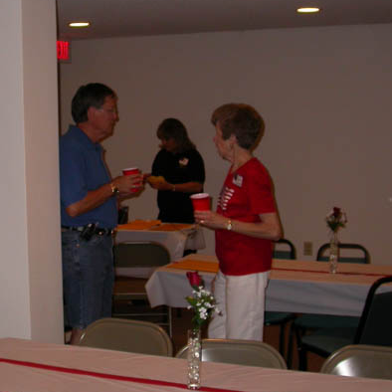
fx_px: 820
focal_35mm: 64
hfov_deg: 26.5
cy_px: 194
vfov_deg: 26.9
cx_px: 95
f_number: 2.6
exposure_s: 1/60
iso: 100
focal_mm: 7.85
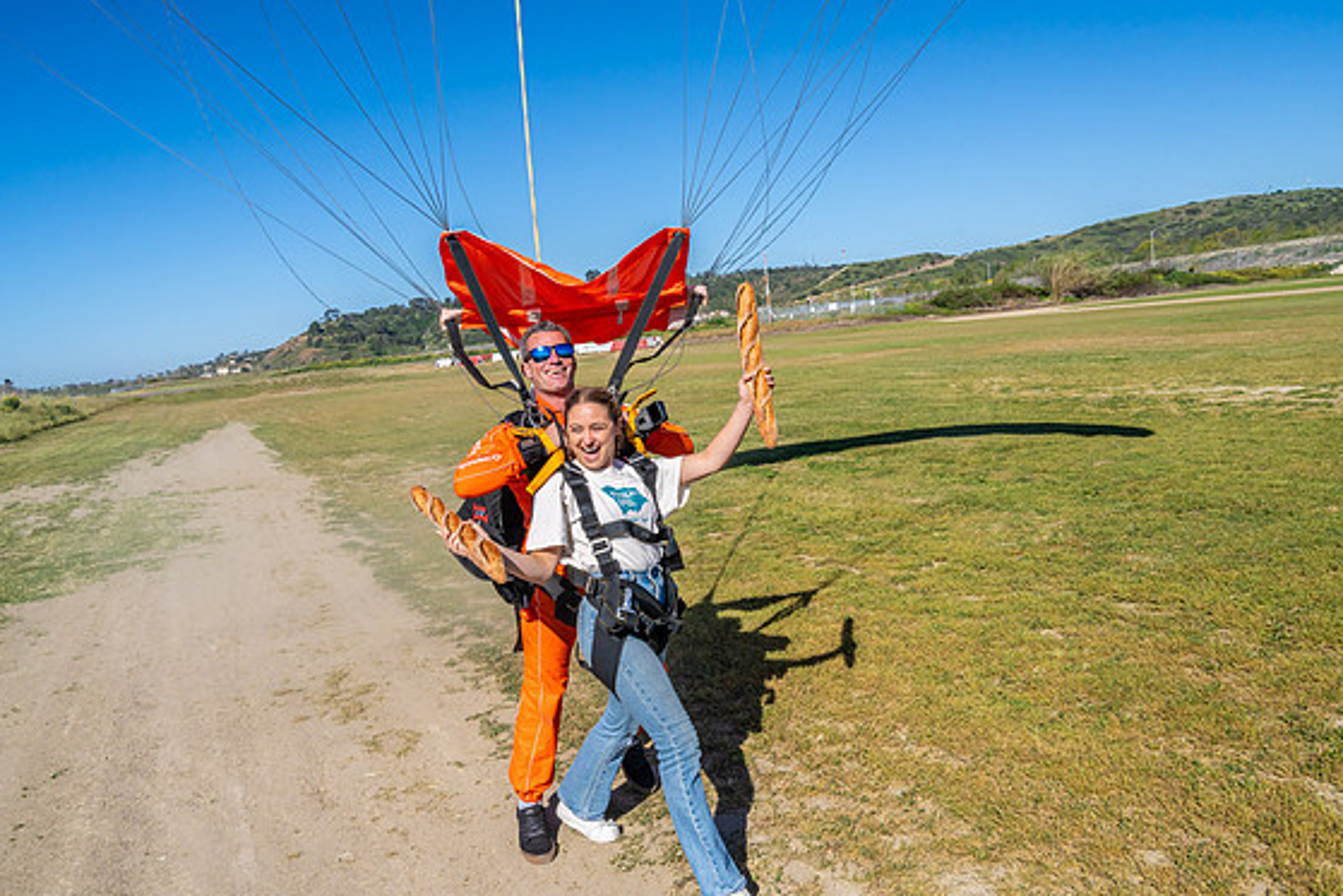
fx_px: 1007
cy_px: 453
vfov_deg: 48.0
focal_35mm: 27
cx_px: 665
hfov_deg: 67.4
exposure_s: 1/1600
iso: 800
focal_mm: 26
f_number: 13
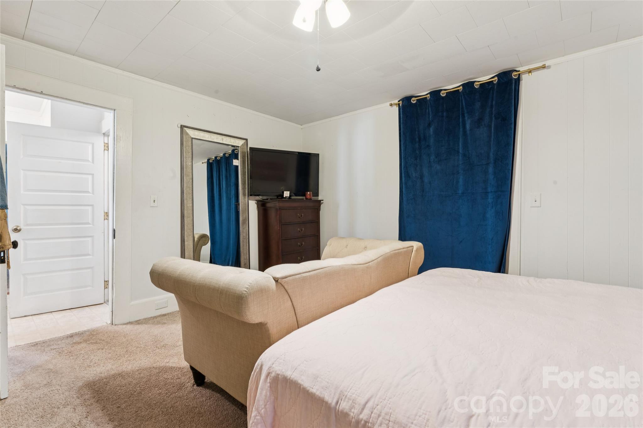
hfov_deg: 95.0
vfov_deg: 72.0
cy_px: 214
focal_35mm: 16
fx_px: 295
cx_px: 322
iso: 200
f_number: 13
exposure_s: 5
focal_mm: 16.5
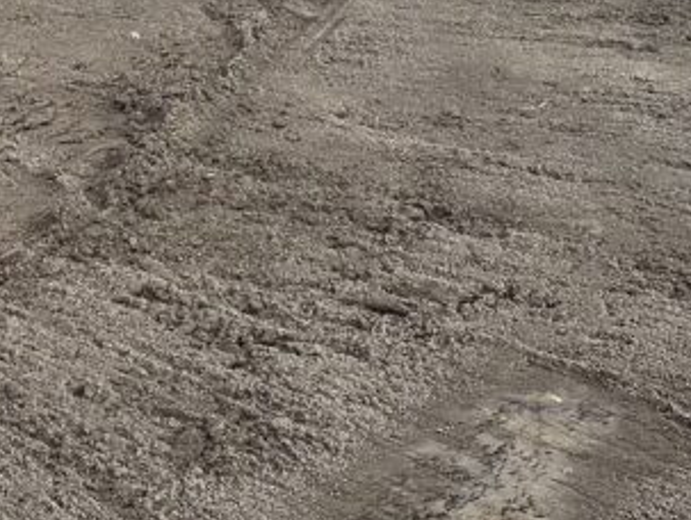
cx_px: -57
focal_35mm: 81
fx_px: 1619
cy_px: -89
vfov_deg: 17.5
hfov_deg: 22.8
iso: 80
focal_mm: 6.86
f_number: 1.78
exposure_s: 1/1289
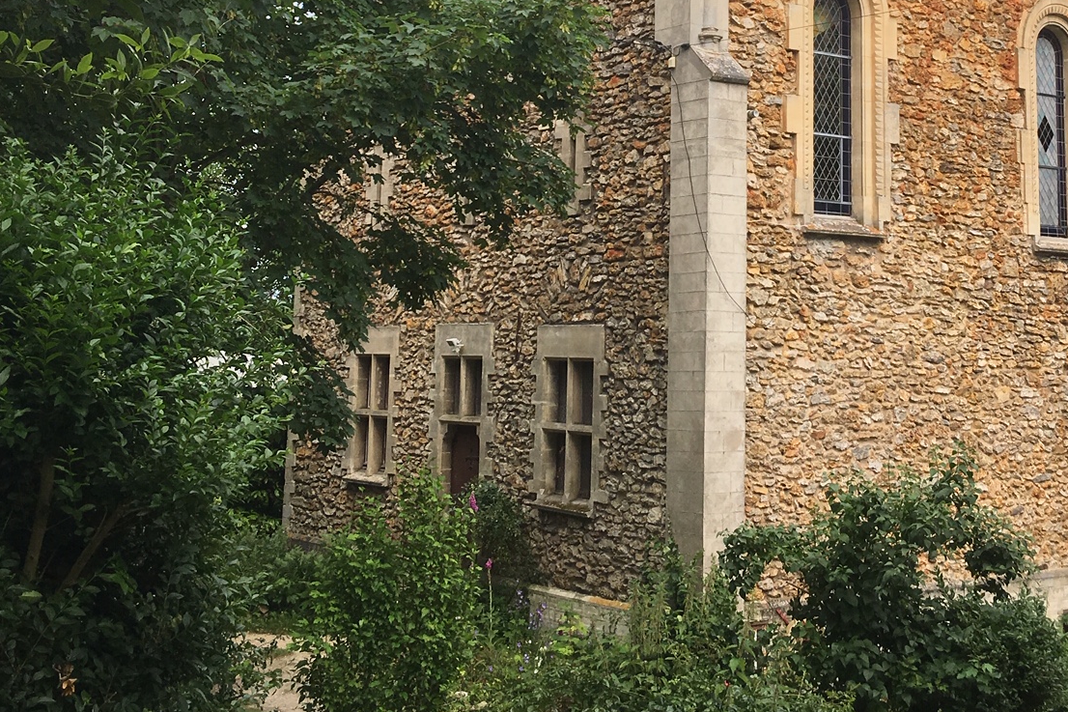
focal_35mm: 55
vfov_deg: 24.0
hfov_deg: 36.1
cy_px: 90
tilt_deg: +9.5
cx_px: 643
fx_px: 1631
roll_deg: -0.6
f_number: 2.2
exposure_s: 1/769
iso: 25
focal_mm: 4.15
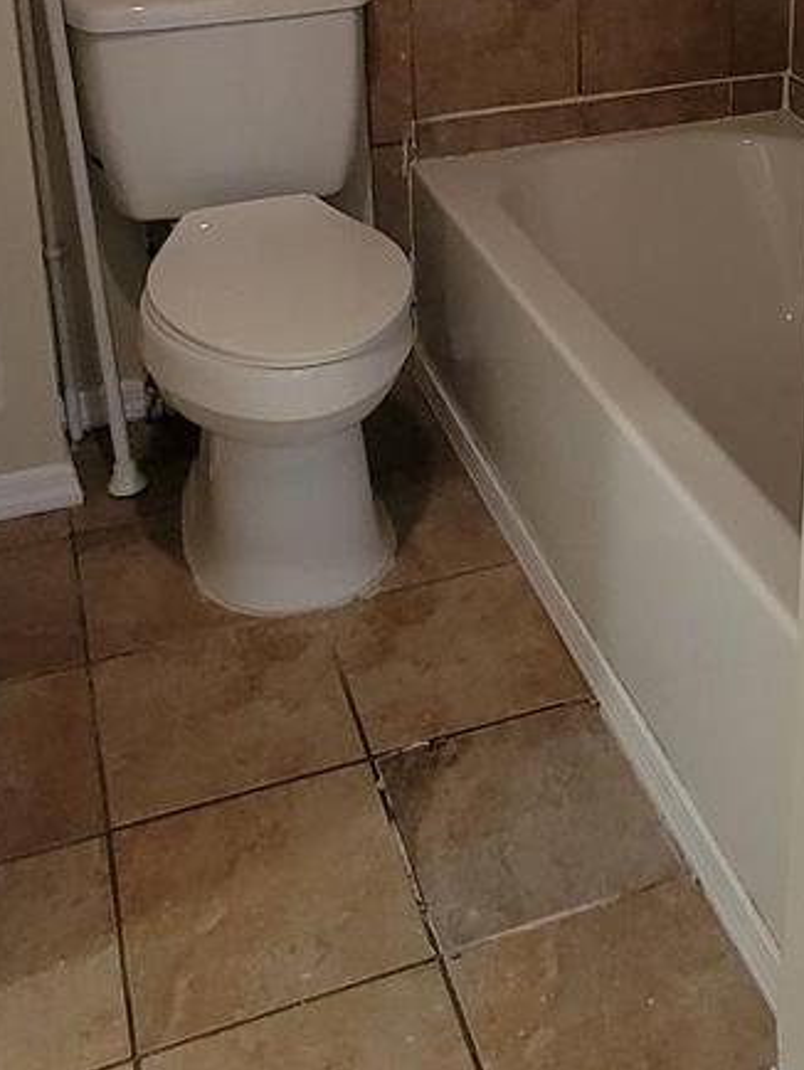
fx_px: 1423
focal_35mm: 46
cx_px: 658
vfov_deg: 37.9
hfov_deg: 30.7
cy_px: 67
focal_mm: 2.2
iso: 250
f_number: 2.2
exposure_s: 1/60
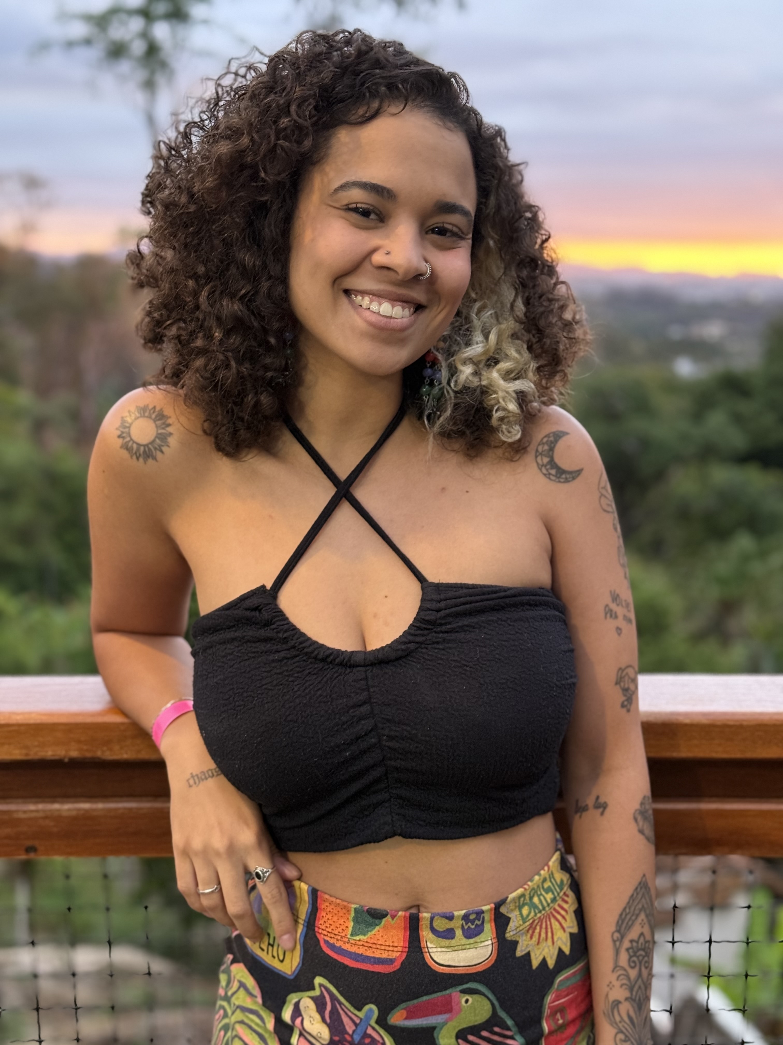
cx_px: 392
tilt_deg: -9.1
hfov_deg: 30.3
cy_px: 522
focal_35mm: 48
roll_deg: -0.8
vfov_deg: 39.7
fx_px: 1448
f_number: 1.78
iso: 320
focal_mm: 6.76
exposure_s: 1/40
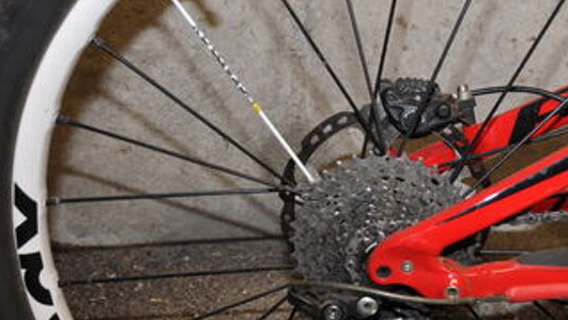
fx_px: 1070
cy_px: 164
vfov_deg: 17.0
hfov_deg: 29.0
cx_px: 464
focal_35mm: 71
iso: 400
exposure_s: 1/60
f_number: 4
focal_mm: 24
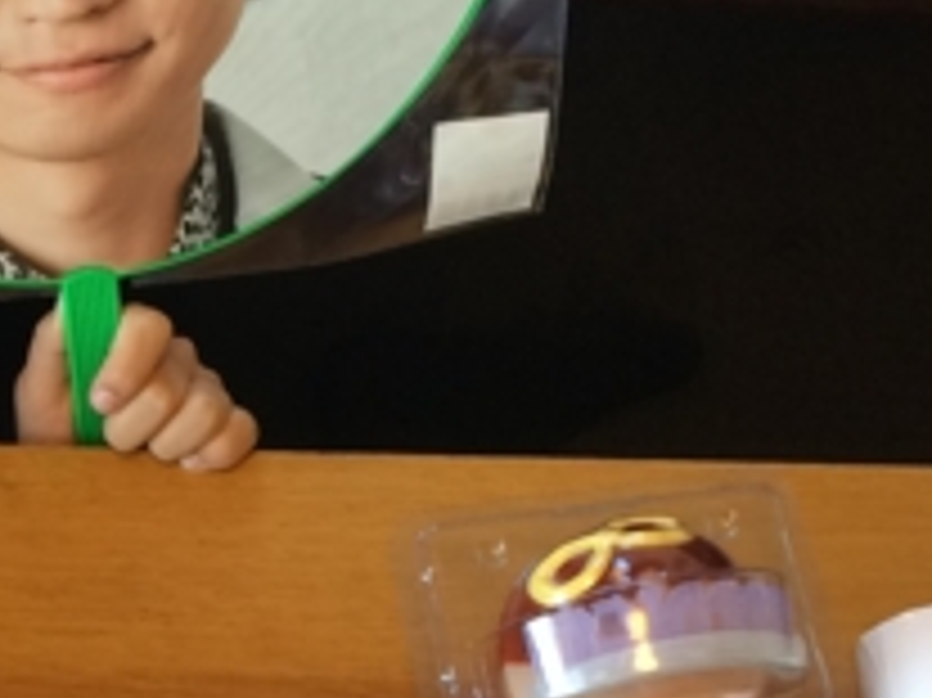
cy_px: 856
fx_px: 3014
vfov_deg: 12.9
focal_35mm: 112
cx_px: -261
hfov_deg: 16.6
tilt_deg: -65.4
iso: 40
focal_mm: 4.15
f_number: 2.2
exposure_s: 1/33
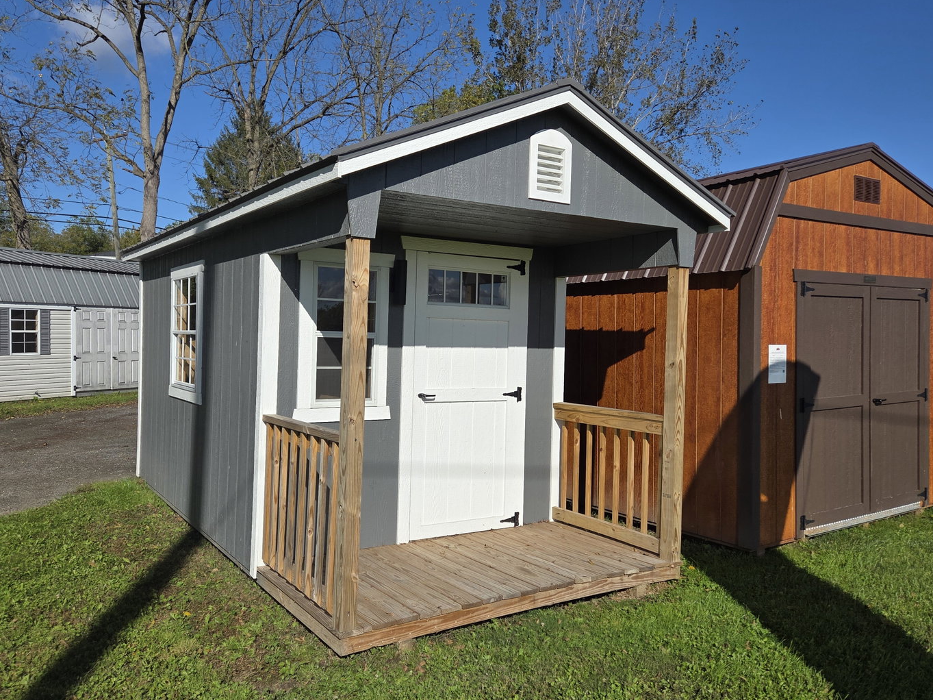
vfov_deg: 51.3
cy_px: 353
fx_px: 728
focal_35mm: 27
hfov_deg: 65.1
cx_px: 405
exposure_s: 1/7891
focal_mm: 5.4
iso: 64
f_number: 1.8
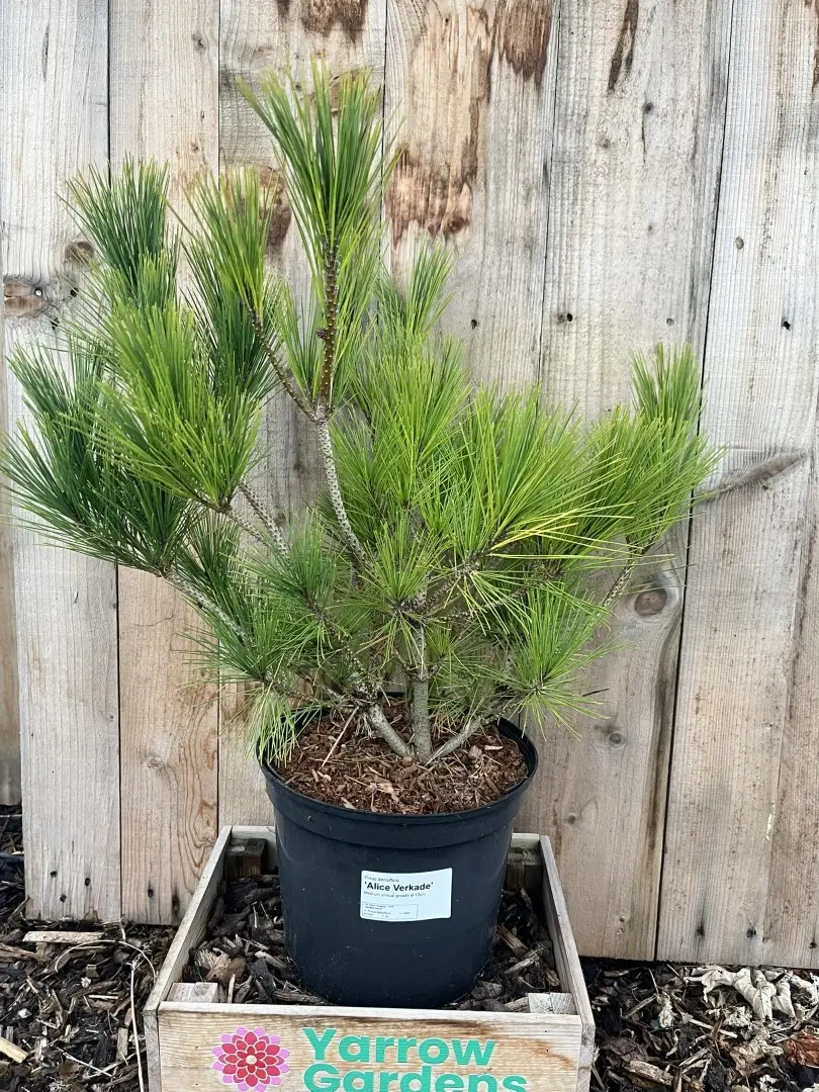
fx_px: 820
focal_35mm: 26
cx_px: 410
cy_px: 546
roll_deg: -4.3
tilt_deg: -12.5
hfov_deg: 53.1
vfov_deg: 67.3
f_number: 1.6
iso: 125
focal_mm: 5.1
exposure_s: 1/91
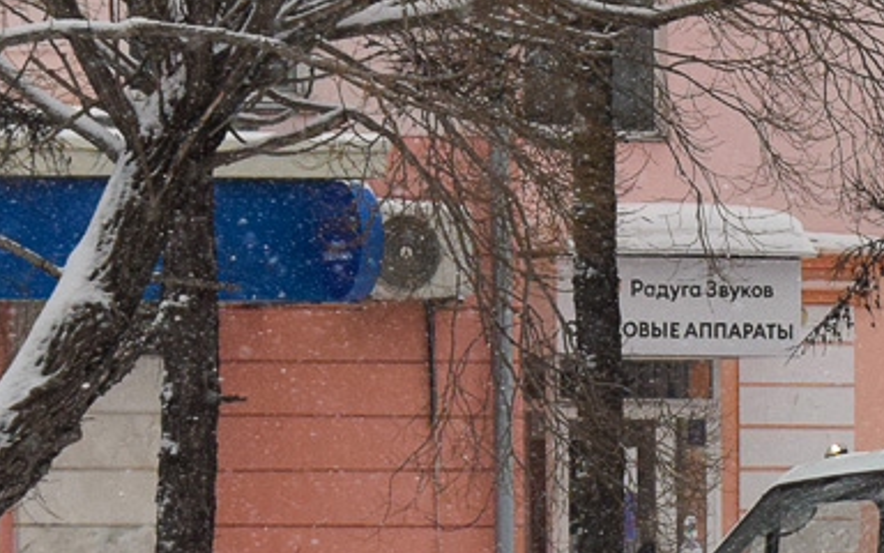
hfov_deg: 7.9
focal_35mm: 263
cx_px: 1029
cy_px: 516
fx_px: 6326
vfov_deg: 5.0
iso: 800
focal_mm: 55
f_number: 5.6
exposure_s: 1/500
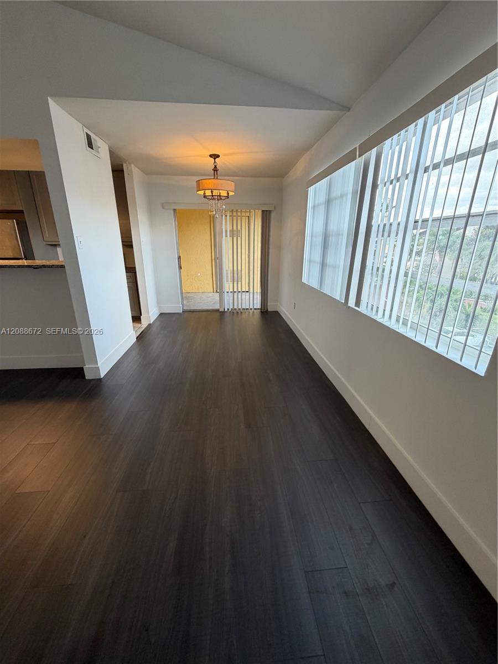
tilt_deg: -17.2
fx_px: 269
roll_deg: -0.6
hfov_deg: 85.7
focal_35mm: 14
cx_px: 249
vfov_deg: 102.1
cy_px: 332
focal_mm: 2.22
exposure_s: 1/120
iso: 200
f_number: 2.2
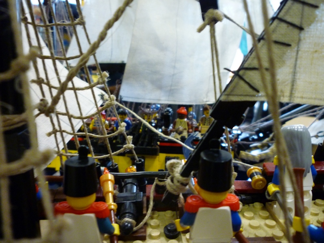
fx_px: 271
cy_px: 122
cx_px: 162
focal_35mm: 29
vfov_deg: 48.2
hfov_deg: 61.7
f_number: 3.3
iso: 400
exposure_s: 1/8
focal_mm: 5.2
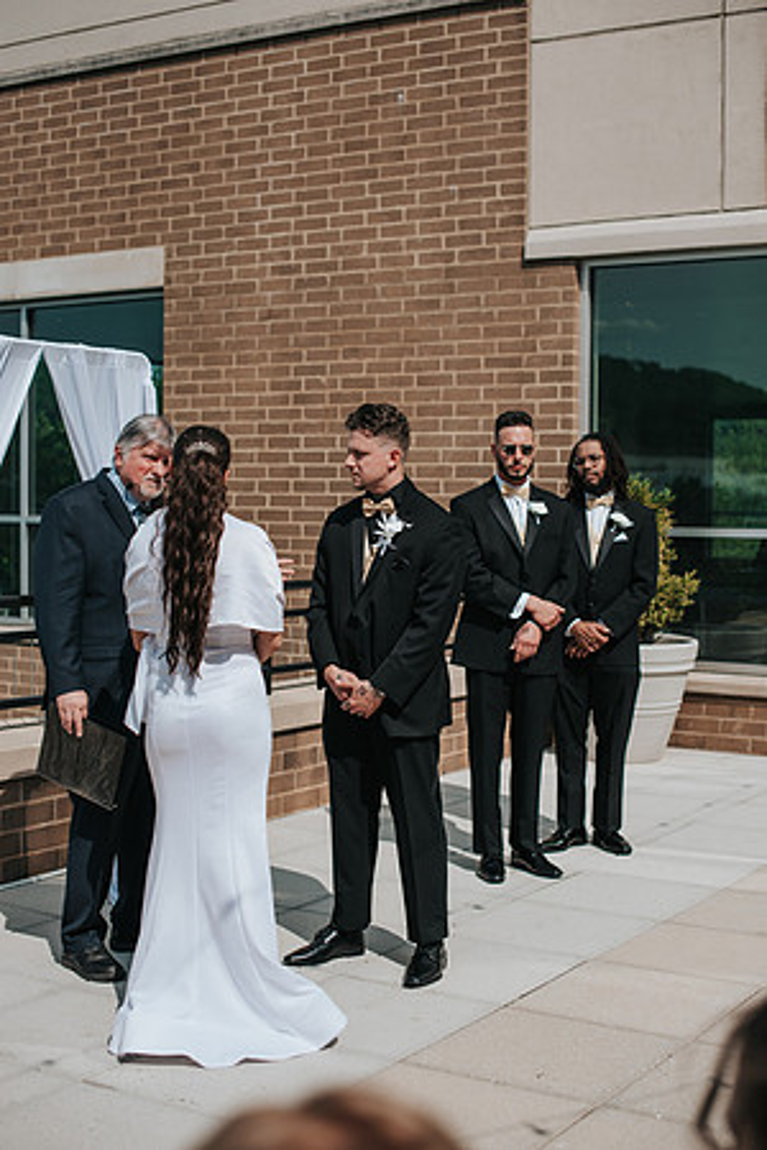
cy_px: 575
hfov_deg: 27.0
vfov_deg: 39.6
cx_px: 384
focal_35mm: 50
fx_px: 1598
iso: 100
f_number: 3.2
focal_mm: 50
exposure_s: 1/2000
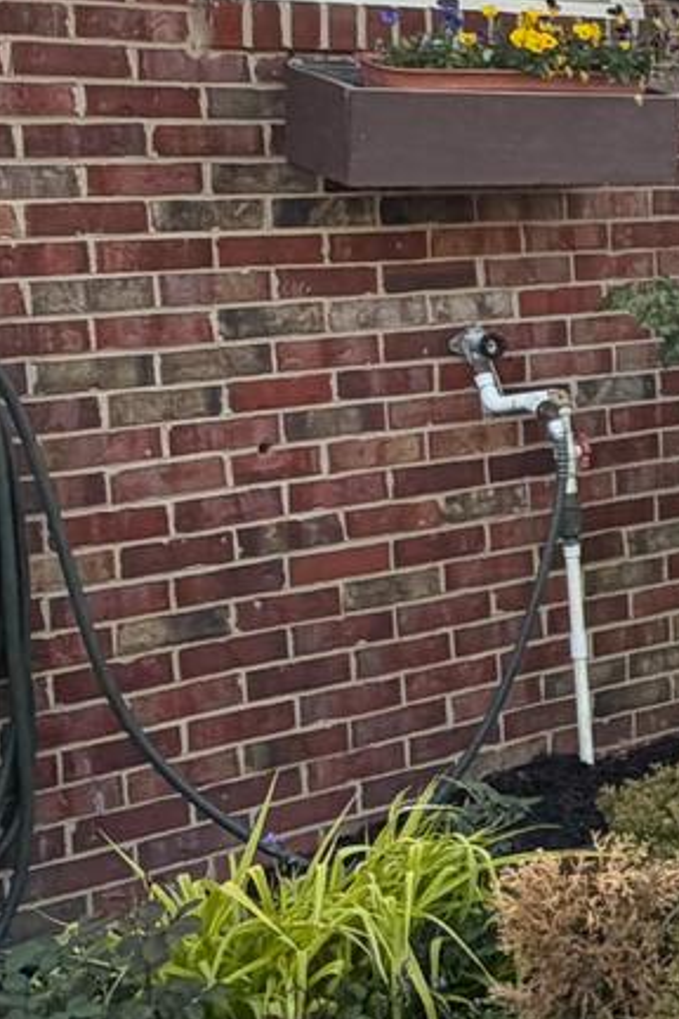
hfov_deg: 16.6
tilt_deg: -3.9
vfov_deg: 29.1
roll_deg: +2.3
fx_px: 1952
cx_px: 1200
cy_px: 351
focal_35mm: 69
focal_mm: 2.22
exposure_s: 1/152
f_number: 2.2
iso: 64
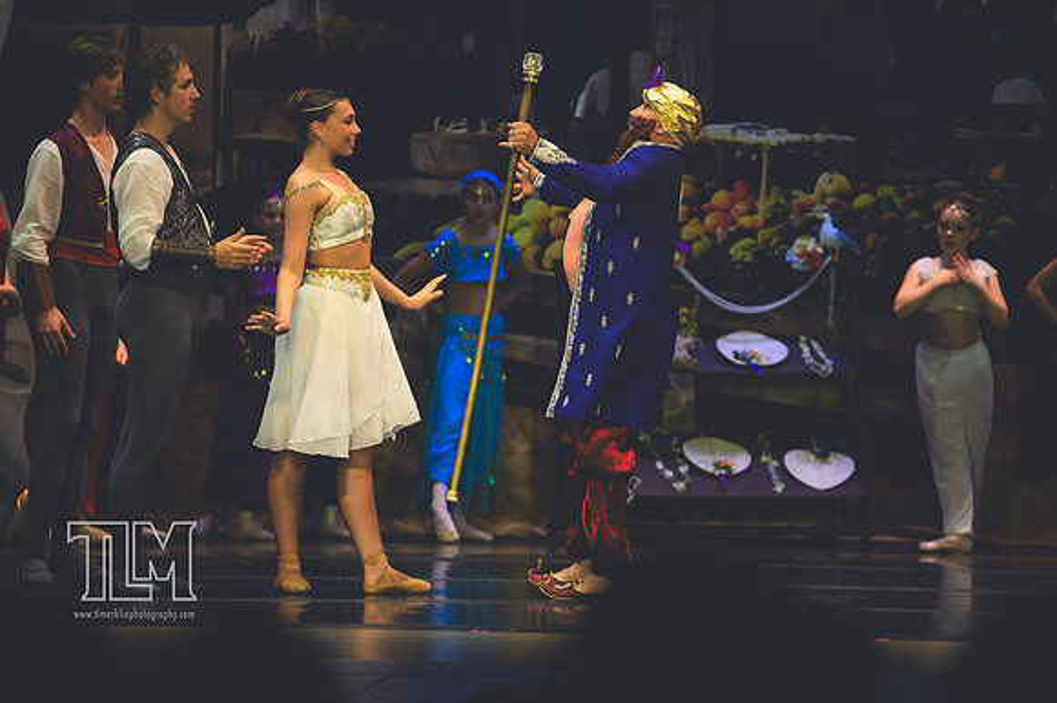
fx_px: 8568
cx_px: 528
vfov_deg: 4.7
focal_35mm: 292
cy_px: 352
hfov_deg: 7.1
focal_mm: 195
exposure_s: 1/500
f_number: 2.8
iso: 1100
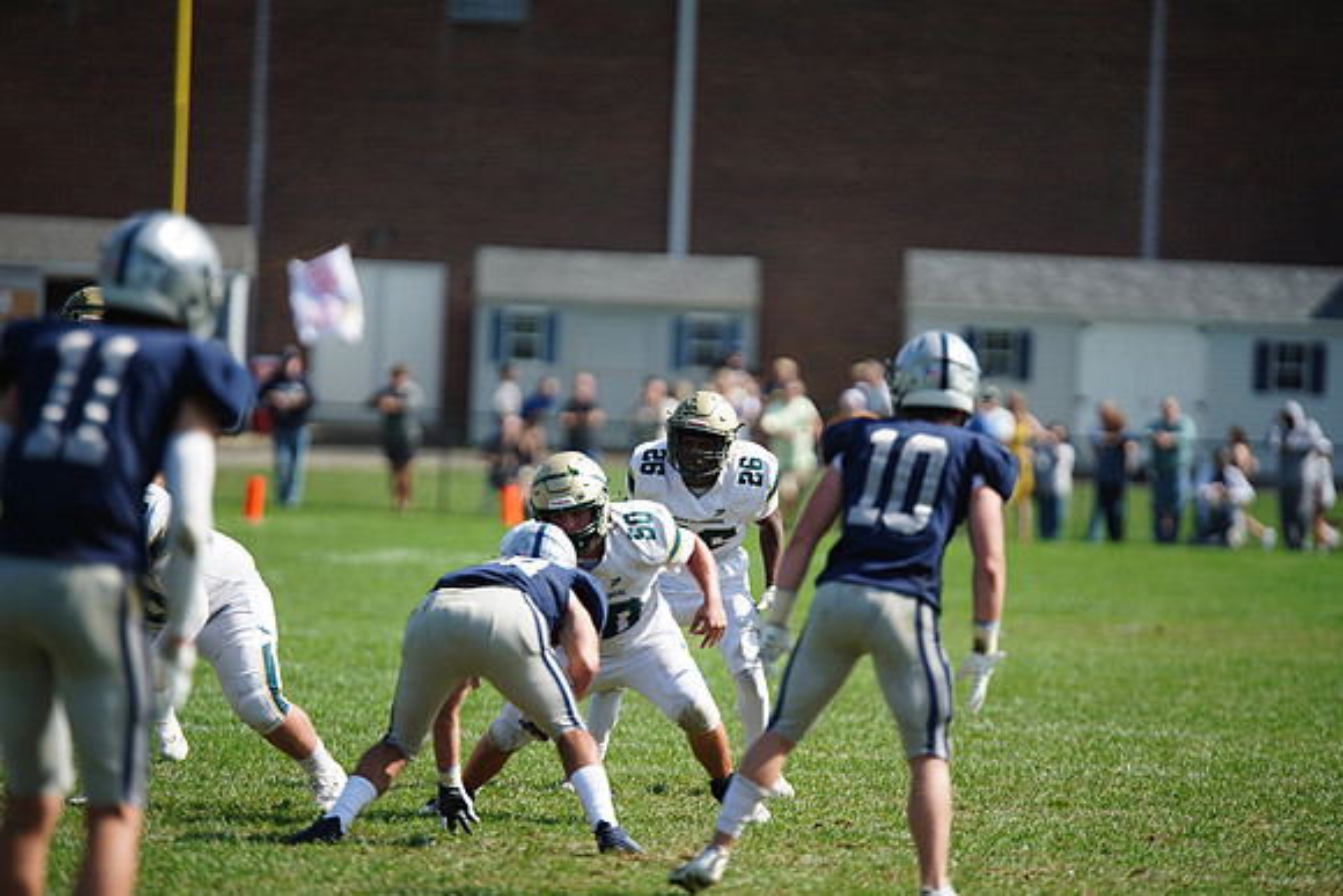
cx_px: 672
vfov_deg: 4.6
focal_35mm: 300
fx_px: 11194
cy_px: 448
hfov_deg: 6.9
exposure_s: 1/4000
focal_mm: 300
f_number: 2.8
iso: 400
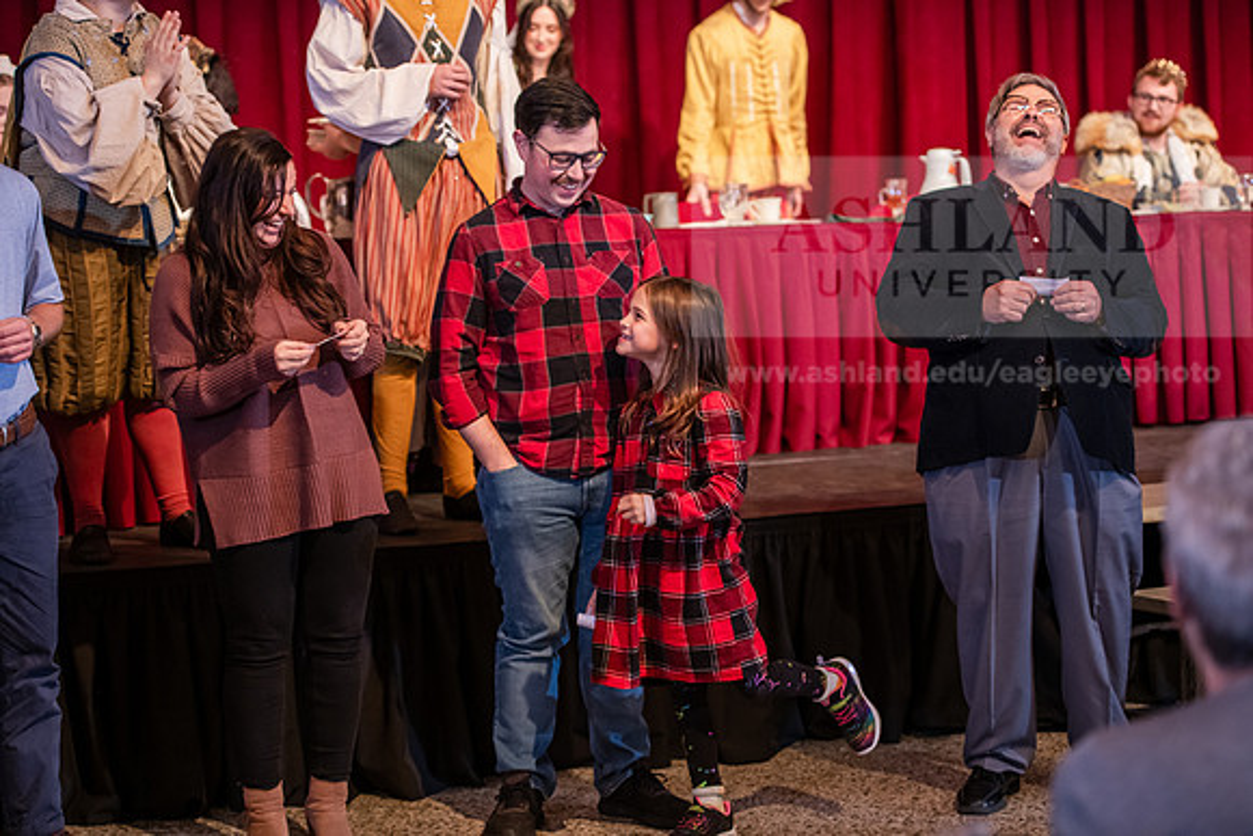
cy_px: 418
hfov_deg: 28.8
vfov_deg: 19.5
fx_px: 2437
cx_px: 626
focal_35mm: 70
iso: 2500
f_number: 2.8
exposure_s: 1/200
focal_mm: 70
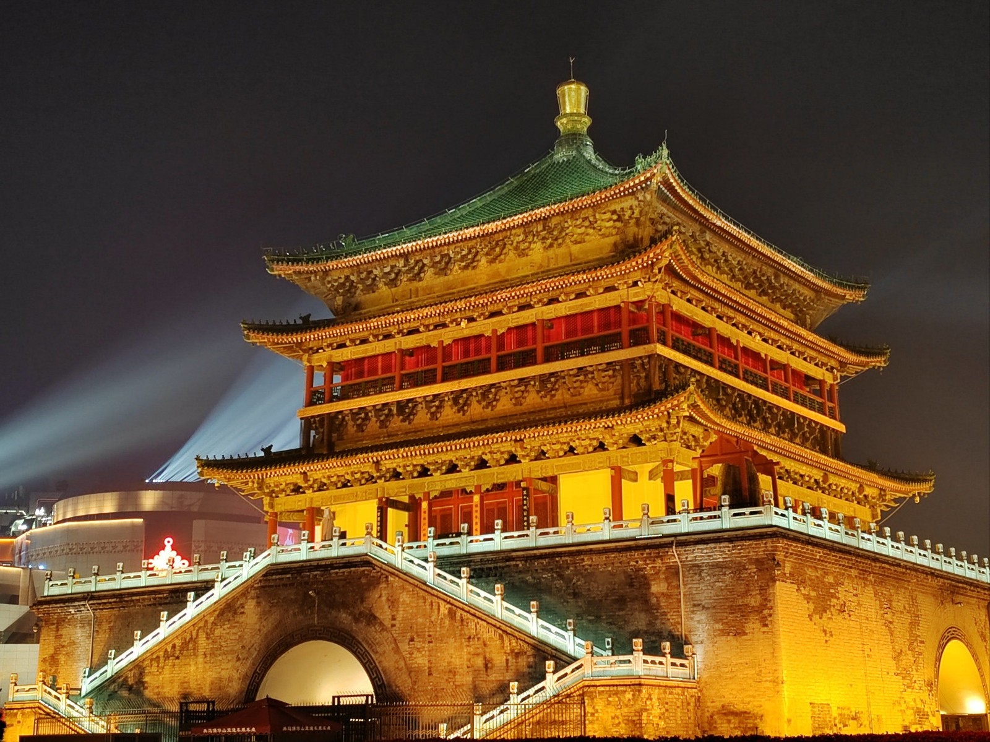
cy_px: 371
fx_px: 1544
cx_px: 495
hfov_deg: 35.6
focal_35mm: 54
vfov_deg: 27.0
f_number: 1.8
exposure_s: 1/100
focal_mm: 6.14
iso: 1600
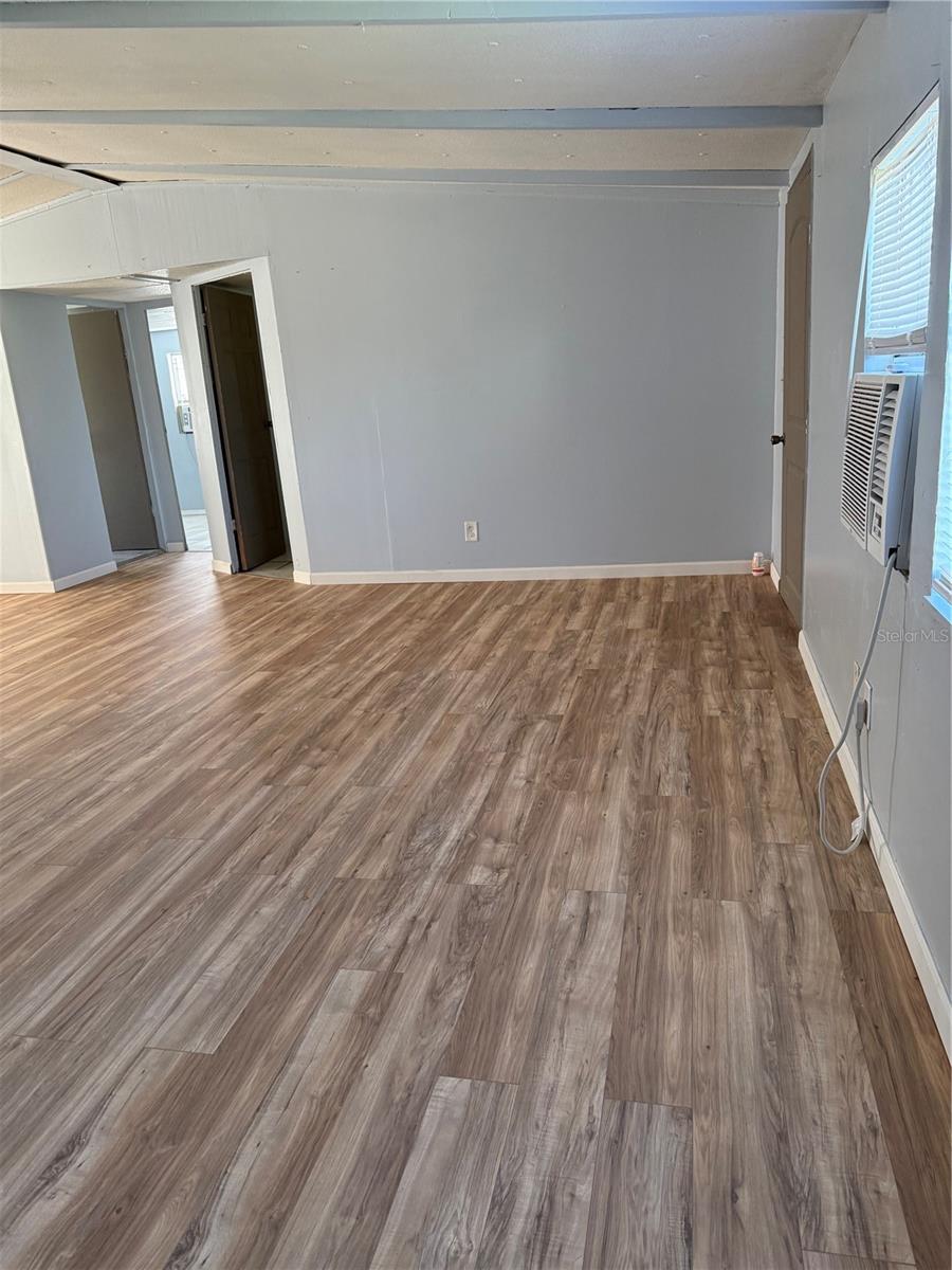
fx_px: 880
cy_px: 635
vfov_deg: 71.6
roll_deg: +2.6
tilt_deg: -14.7
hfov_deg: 56.8
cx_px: 476
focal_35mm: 24
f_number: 1.78
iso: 200
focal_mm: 6.76
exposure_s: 1/85
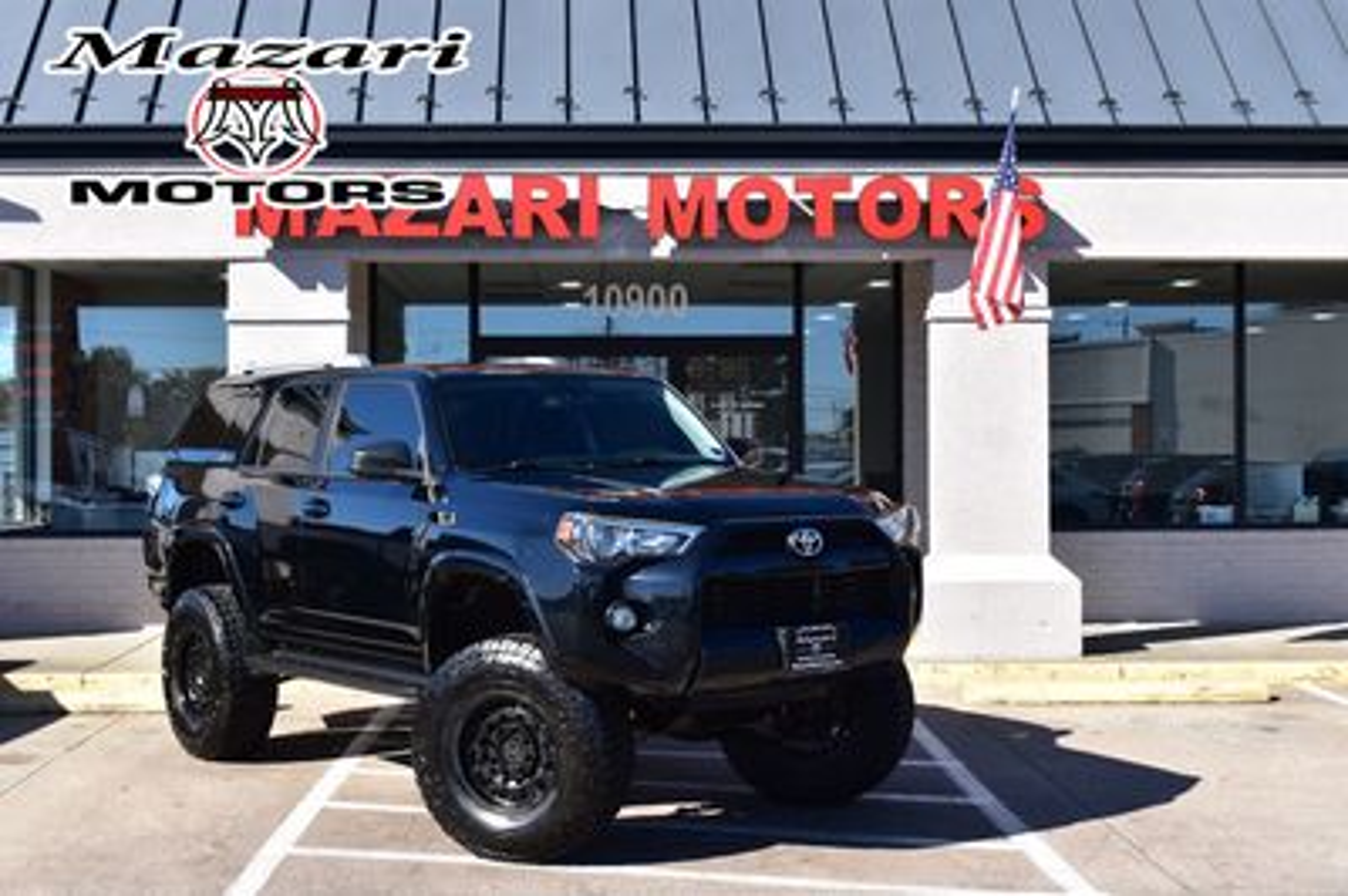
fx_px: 1908
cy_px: 448
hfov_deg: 38.9
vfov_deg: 26.4
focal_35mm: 51
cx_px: 674
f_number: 11
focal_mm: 34
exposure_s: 1/400
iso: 400
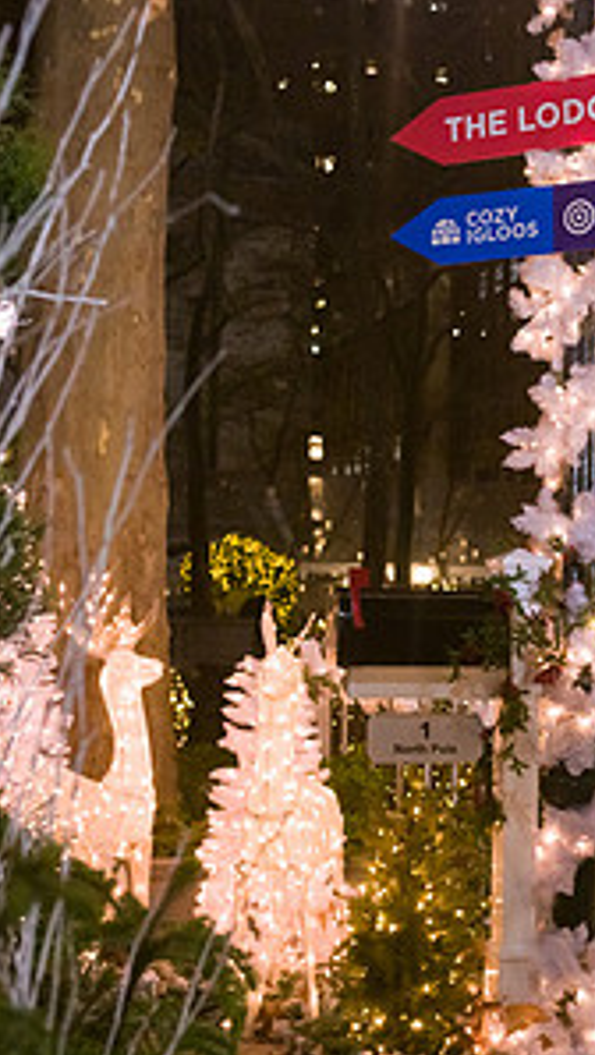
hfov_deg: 17.3
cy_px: 483
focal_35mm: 68
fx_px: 1904
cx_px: 607
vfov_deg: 31.0
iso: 2000
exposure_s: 1/125
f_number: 4
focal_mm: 32
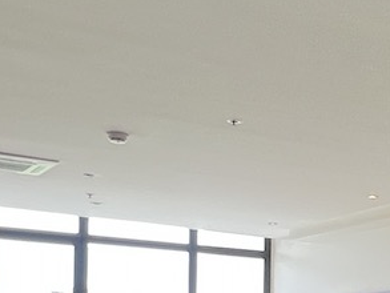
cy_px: 357
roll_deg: -0.2
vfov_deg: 19.5
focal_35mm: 71
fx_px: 800
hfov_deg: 22.0
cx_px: 606
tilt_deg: +0.7
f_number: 1.8
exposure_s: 1/99
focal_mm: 1.57
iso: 80
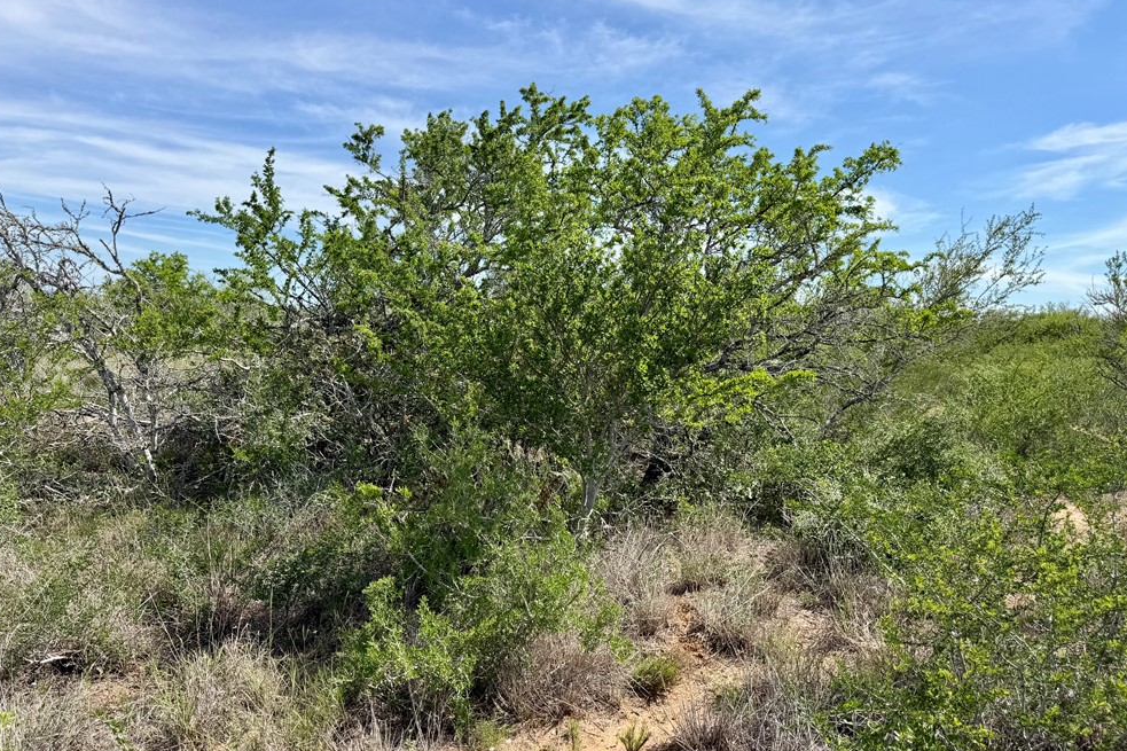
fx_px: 814
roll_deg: -1.2
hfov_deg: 69.4
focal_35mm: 26
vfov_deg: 49.5
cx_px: 556
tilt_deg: -4.9
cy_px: 394
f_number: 1.78
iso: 80
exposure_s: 1/3279
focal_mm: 6.76
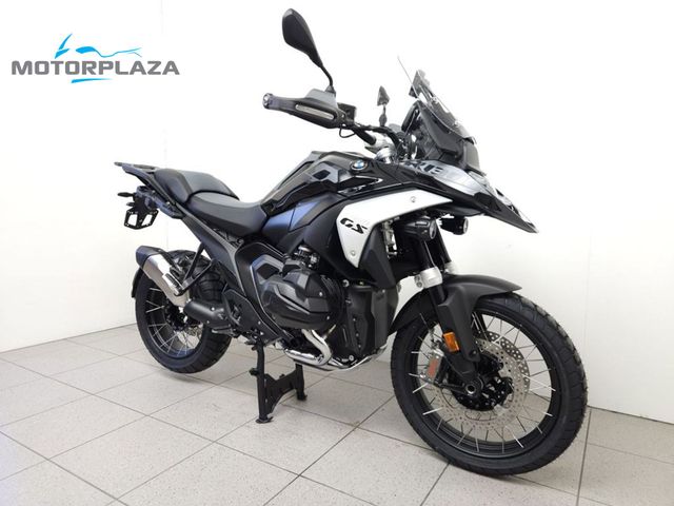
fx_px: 448
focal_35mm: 23
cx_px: 337
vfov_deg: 58.9
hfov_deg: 73.9
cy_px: 253
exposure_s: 1/50
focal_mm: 5.4
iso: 125
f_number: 1.8
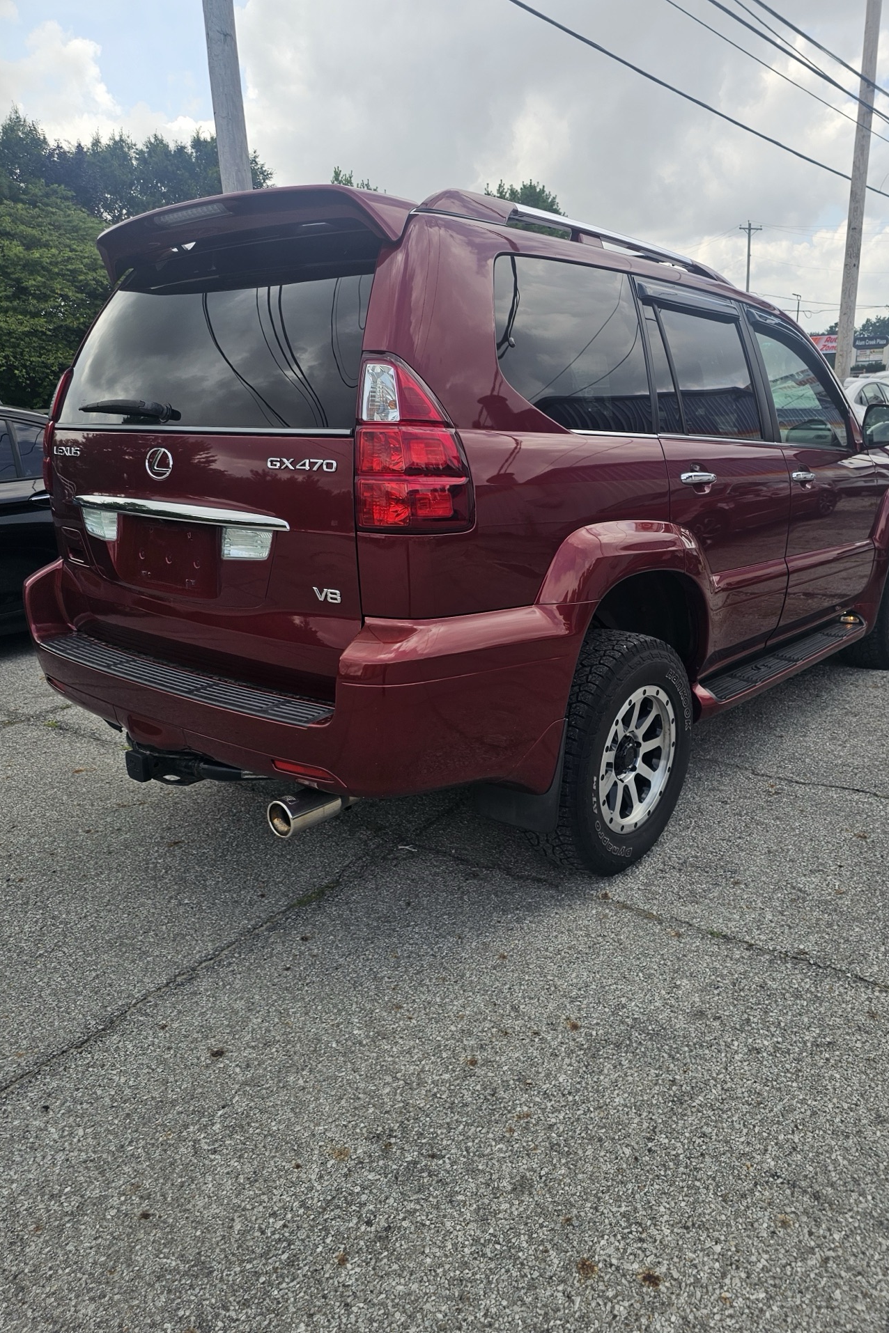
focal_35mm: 24
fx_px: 889
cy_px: 668
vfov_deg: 73.7
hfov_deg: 53.0
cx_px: 500
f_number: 1.7
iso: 10
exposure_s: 1/437
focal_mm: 6.3
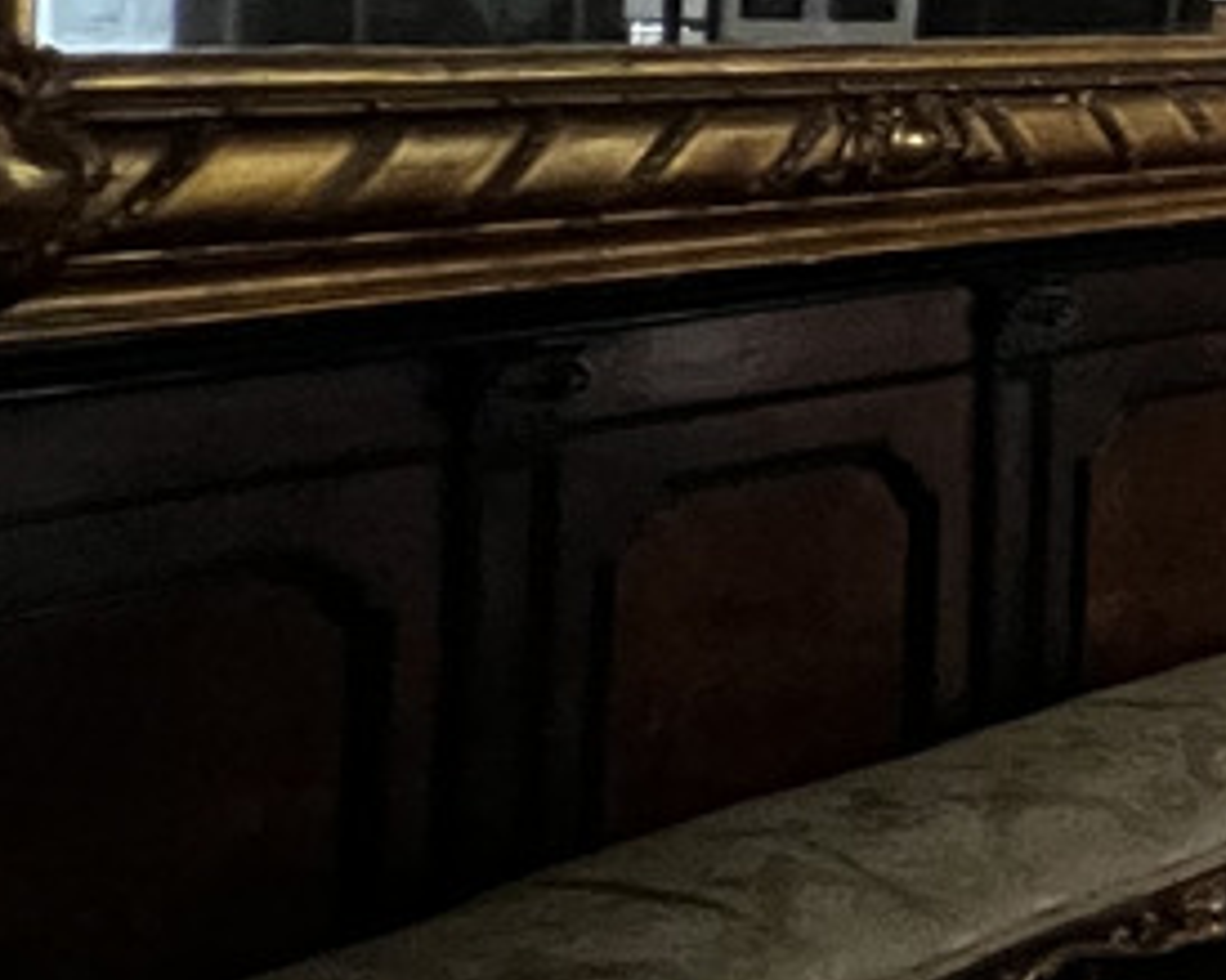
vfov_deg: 19.8
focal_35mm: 74
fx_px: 2684
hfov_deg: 13.5
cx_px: 3240
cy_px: -89
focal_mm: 1.57
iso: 800
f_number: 1.8
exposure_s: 1/33
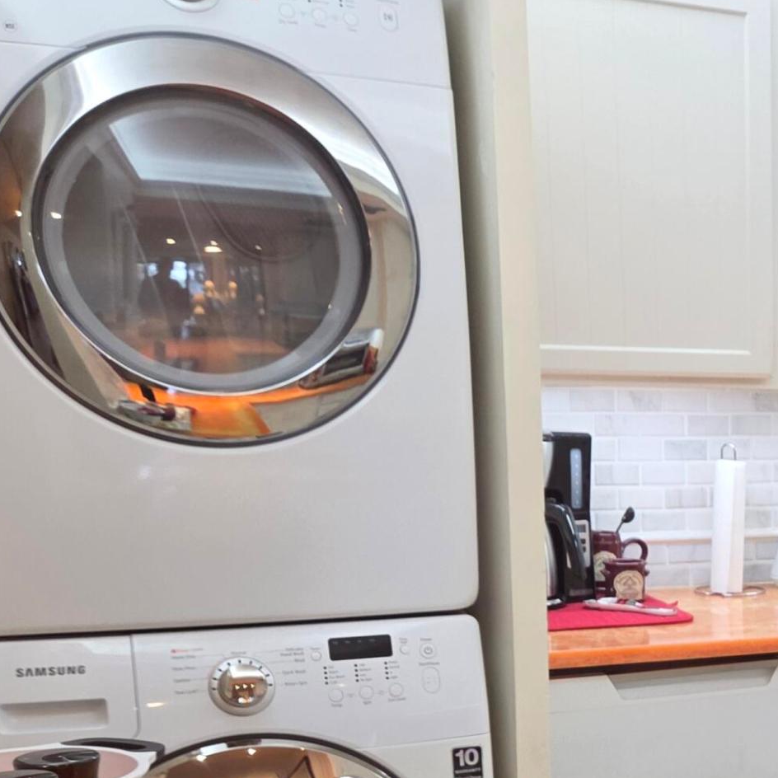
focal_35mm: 62
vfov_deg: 26.9
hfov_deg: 24.4
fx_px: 1577
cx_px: 994
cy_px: 677
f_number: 1.8
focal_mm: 5.4
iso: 250
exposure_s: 1/120
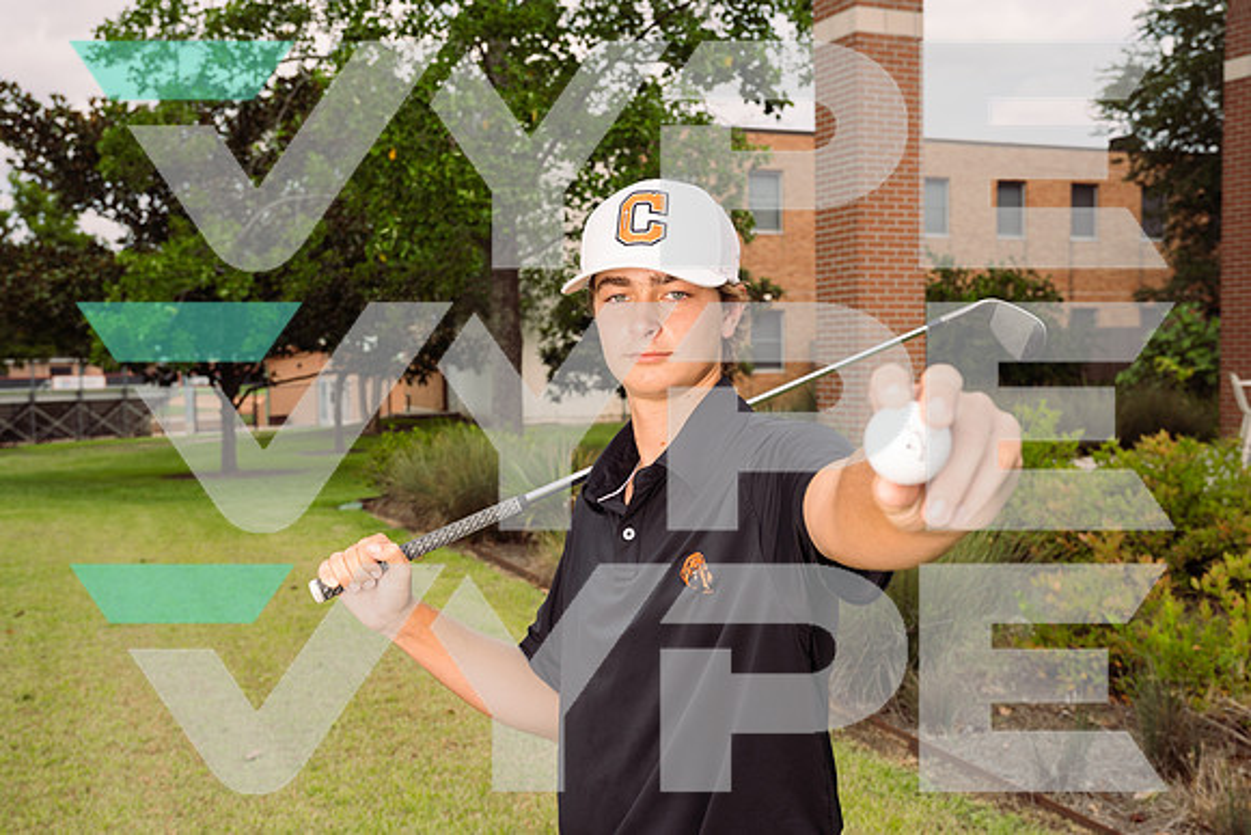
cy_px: 418
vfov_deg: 35.1
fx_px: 1321
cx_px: 626
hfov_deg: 50.7
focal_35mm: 38
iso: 100
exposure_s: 1/250
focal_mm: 38
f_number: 7.1
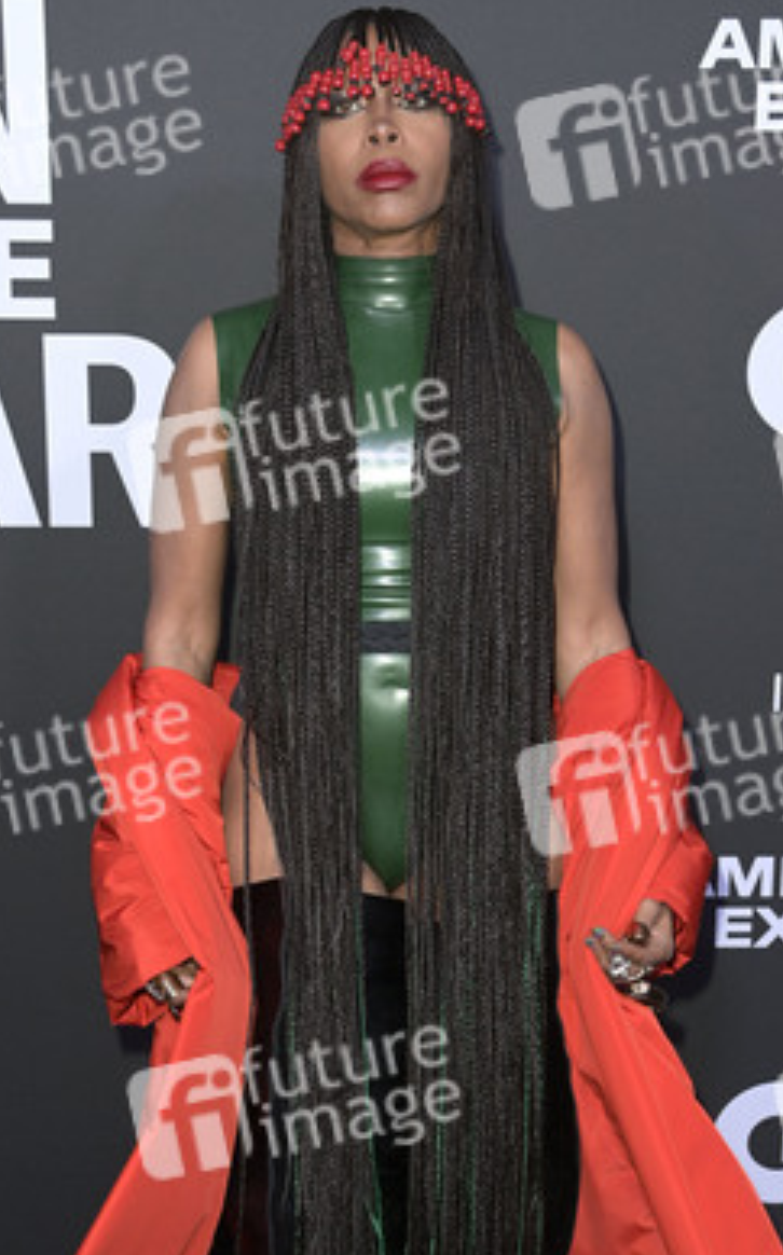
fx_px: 1436
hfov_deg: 30.5
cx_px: 388
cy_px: 618
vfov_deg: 47.2
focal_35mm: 42
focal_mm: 40
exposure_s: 1/250
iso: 1000
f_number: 5.6
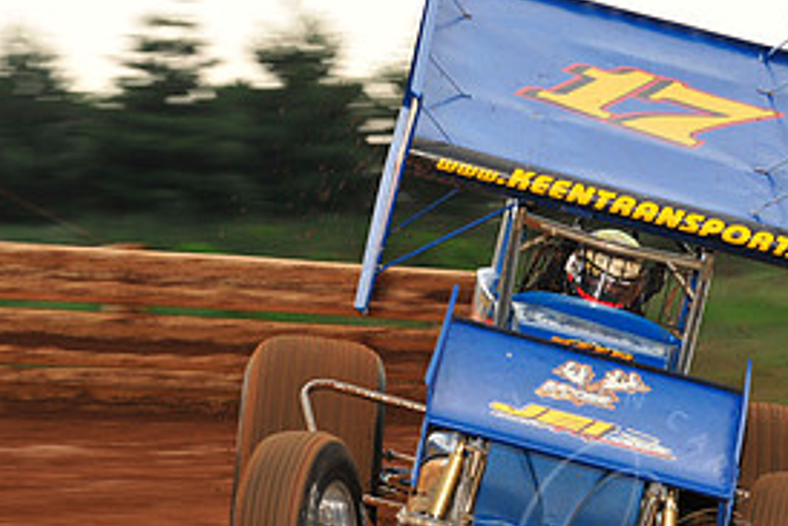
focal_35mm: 237
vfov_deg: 5.8
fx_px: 5190
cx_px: 578
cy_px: 287
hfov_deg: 8.7
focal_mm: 112
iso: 640
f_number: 8
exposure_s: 1/320
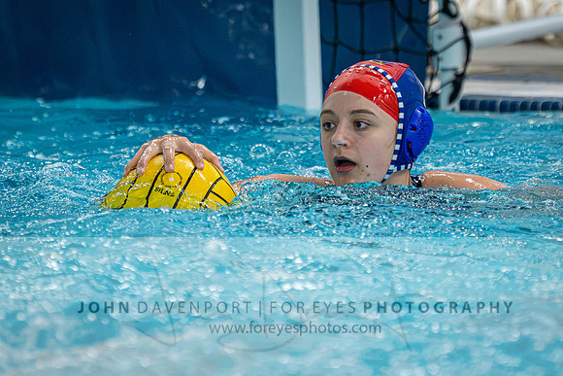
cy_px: 6
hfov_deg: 4.2
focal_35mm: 493
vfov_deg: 2.8
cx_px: 330
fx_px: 7710
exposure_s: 1/1000
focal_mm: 240
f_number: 4
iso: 16000
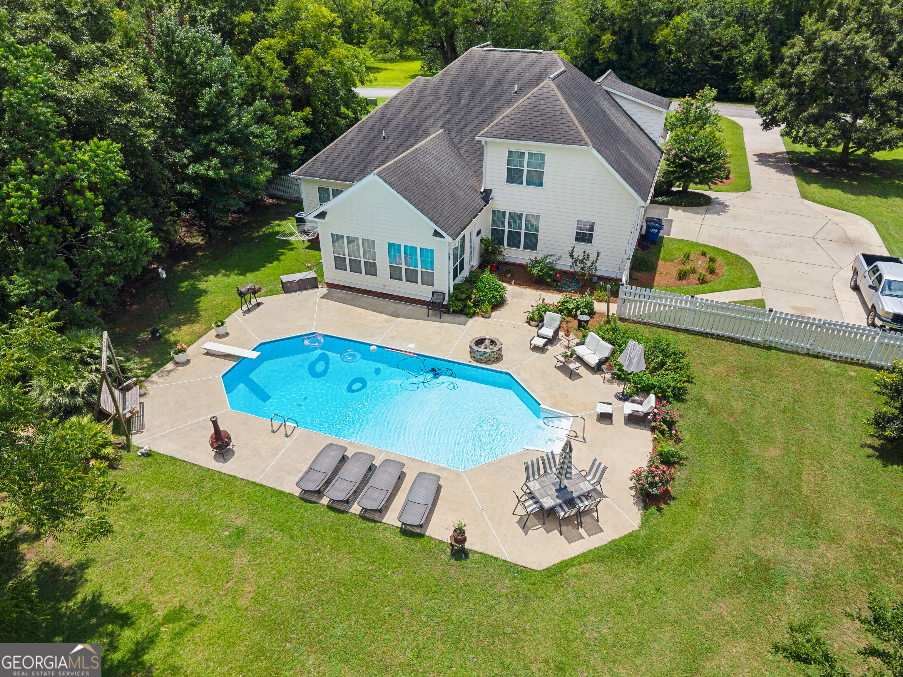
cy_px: 338
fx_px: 626
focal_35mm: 24
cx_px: 452
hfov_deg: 71.6
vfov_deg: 56.8
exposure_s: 1/5000
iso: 320
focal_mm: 8.67
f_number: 1.8
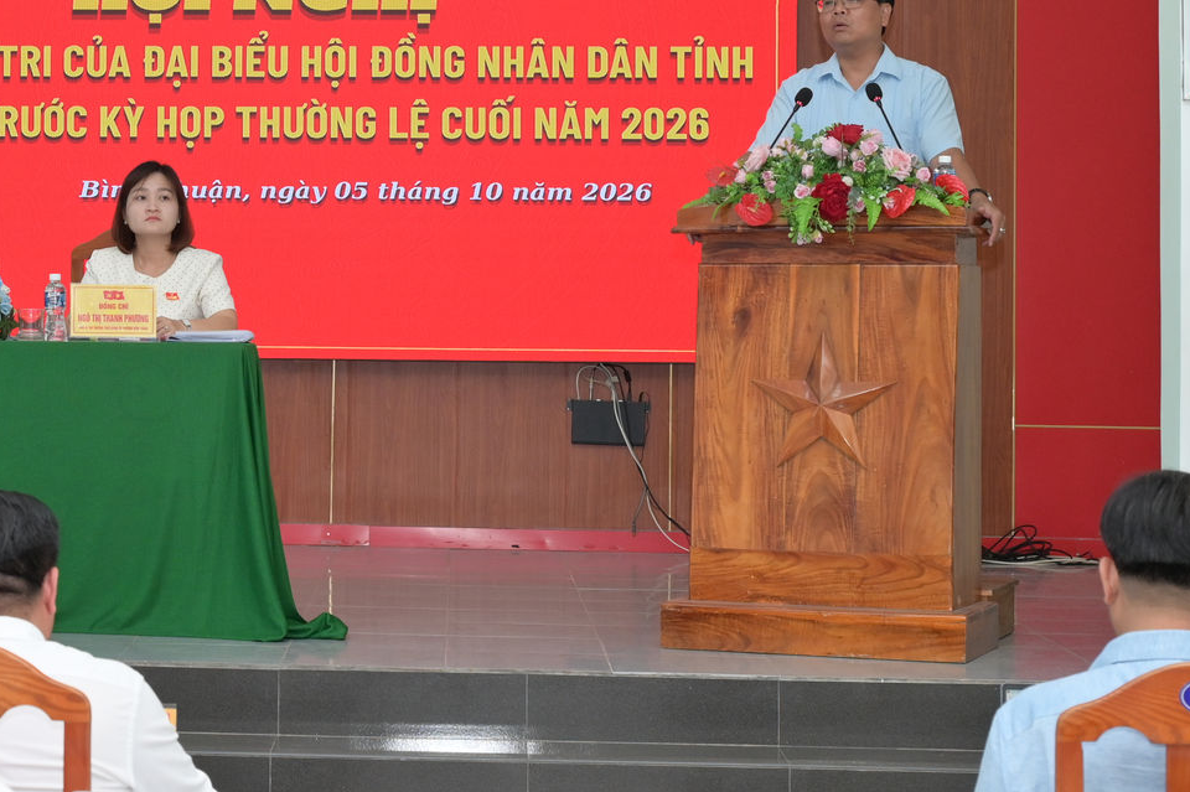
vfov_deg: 14.2
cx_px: 113
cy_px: 200
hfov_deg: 20.8
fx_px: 3172
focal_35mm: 96
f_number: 5.6
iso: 800
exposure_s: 1/160
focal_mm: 45
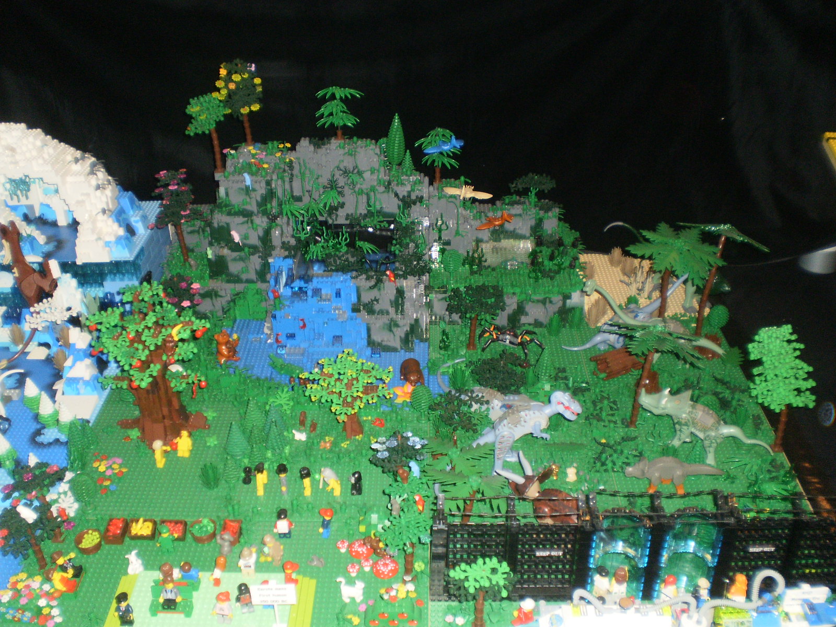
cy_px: 314
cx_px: 418
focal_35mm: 36
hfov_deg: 51.4
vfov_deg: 39.7
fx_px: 869
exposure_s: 1/30
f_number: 3.1
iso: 160
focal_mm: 6.3
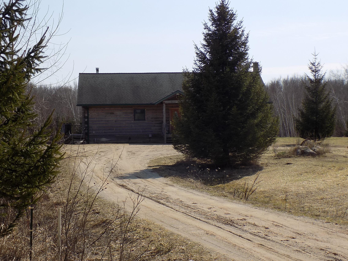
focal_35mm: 70
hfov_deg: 27.8
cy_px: 130
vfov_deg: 21.0
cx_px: 174
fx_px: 704
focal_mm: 12.5
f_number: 4.2
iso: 80
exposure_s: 1/800
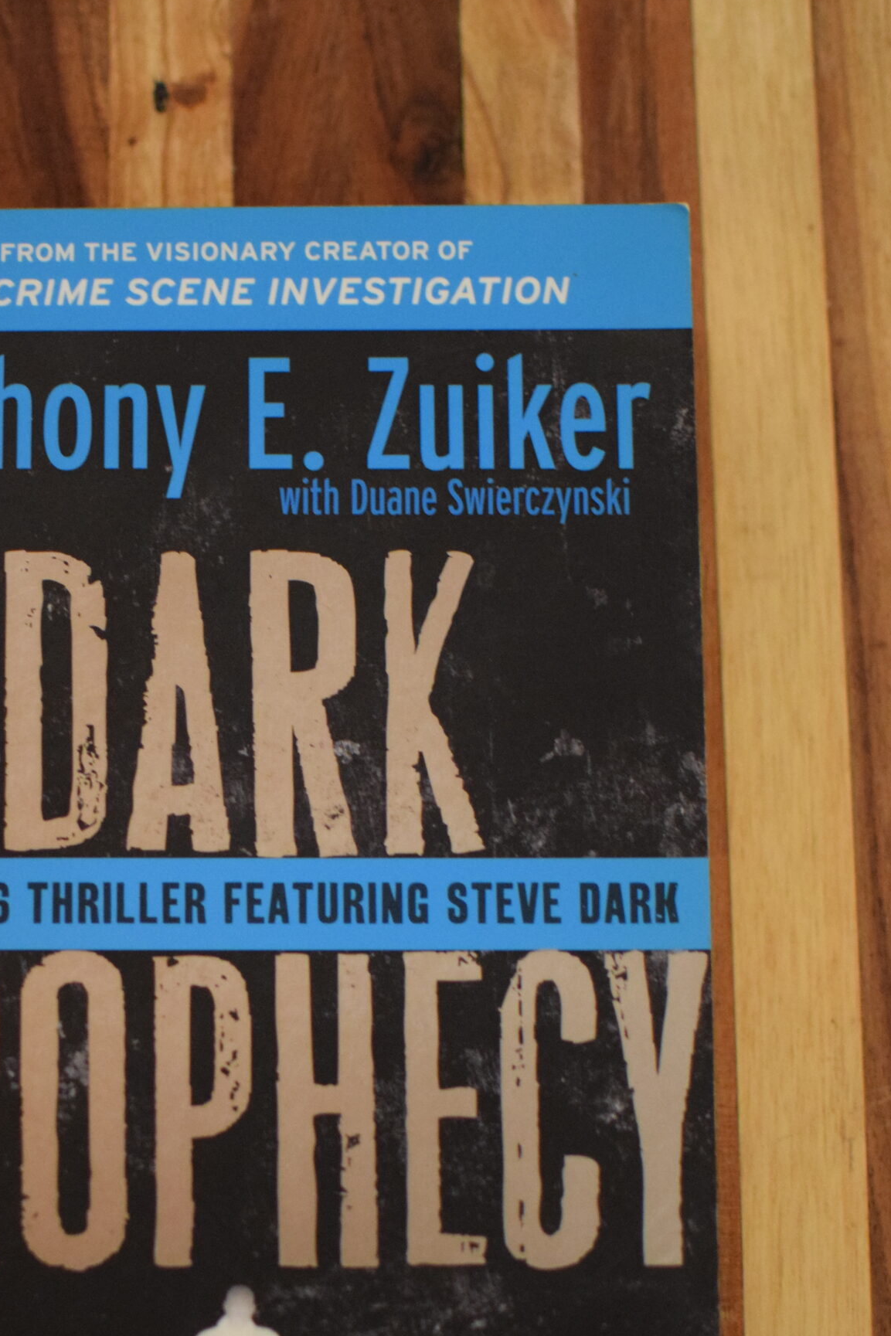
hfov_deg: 17.5
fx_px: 2885
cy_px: 923
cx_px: 233
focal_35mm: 78
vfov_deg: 25.9
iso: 3200
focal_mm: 35
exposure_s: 1/125
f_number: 1.8
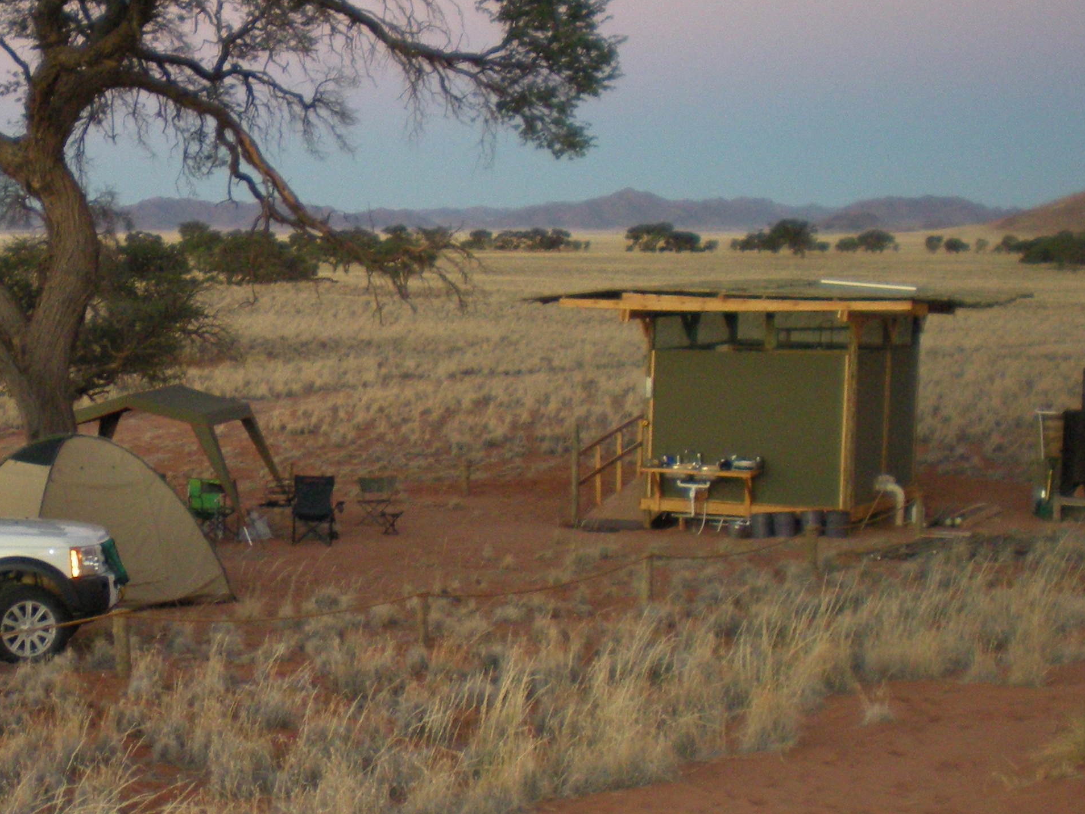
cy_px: 539
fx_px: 2037
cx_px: 252
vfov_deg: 22.5
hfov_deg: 29.3
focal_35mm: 65
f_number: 3.1
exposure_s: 1/30
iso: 249
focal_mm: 6.3
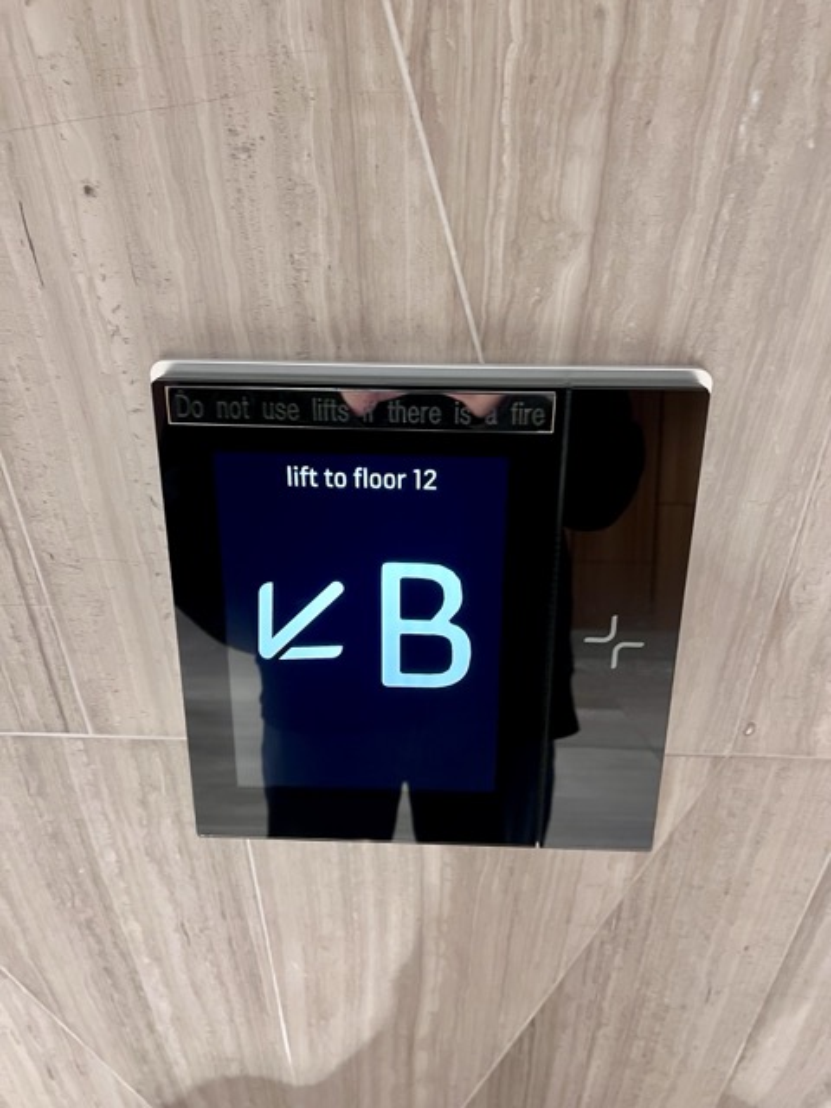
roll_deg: +0.2
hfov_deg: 53.1
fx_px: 832
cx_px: 416
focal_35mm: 26
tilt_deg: -34.4
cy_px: 554
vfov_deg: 67.3
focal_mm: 5.7
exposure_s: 1/33
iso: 400
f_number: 1.5
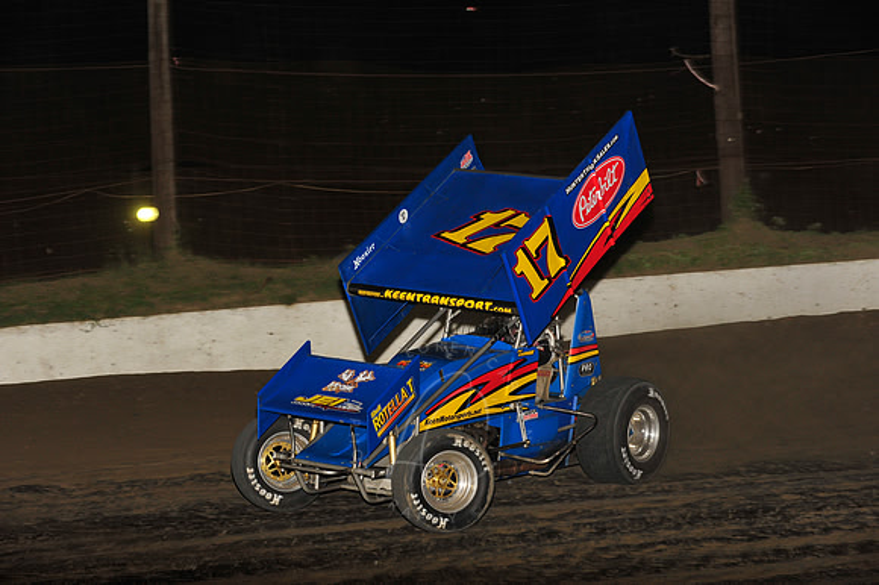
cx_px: 440
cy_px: 292
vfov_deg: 12.2
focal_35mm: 112
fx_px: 2733
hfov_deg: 18.3
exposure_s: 1/320
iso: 1000
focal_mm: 112
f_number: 7.1
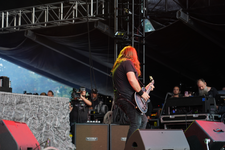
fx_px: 656
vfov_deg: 13.0
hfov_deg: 19.5
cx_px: 112
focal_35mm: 105
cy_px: 75
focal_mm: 105
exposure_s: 1/125
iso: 500
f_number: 4
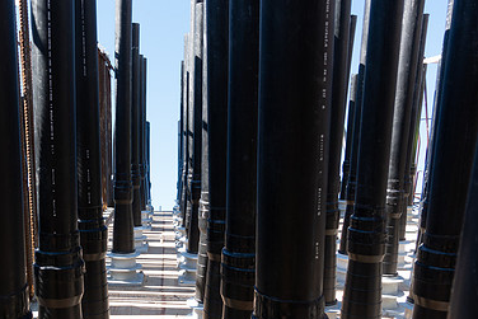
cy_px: 236
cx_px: 153
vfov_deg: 35.3
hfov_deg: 50.8
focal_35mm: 37
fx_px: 491
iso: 125
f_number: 4
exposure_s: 1/200
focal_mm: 8.8
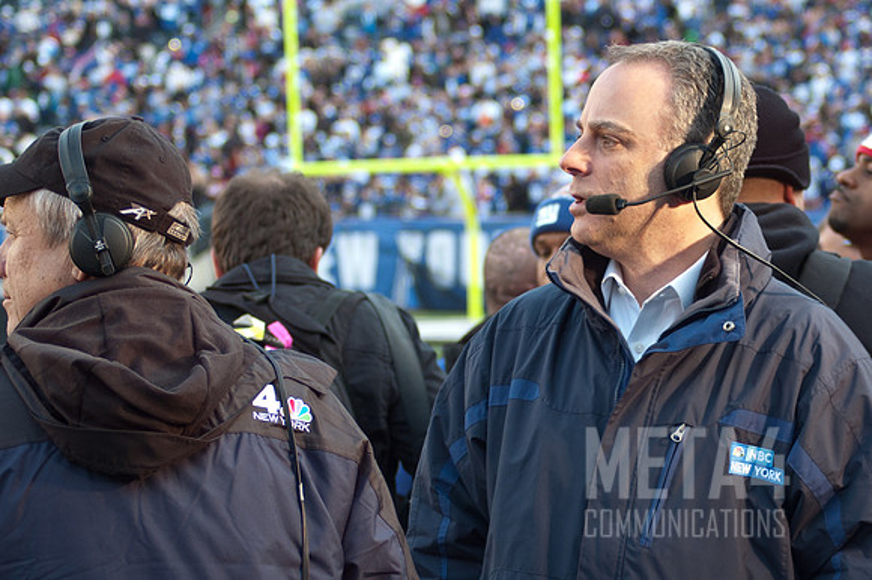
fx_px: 3184
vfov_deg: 10.4
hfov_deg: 15.6
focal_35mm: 132
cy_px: 312
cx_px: 546
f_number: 5
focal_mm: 70
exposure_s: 1/100
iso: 320
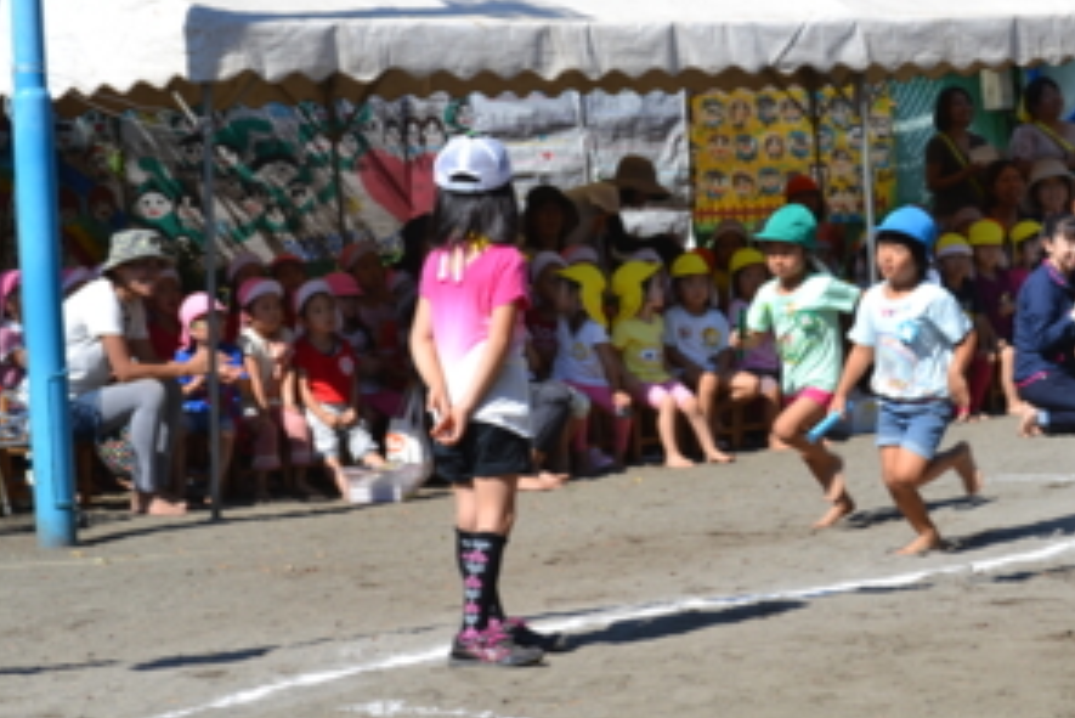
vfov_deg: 12.3
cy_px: 239
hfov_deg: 18.3
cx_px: 583
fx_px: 3336
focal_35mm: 112
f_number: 8
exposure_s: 1/250
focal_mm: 55
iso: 100
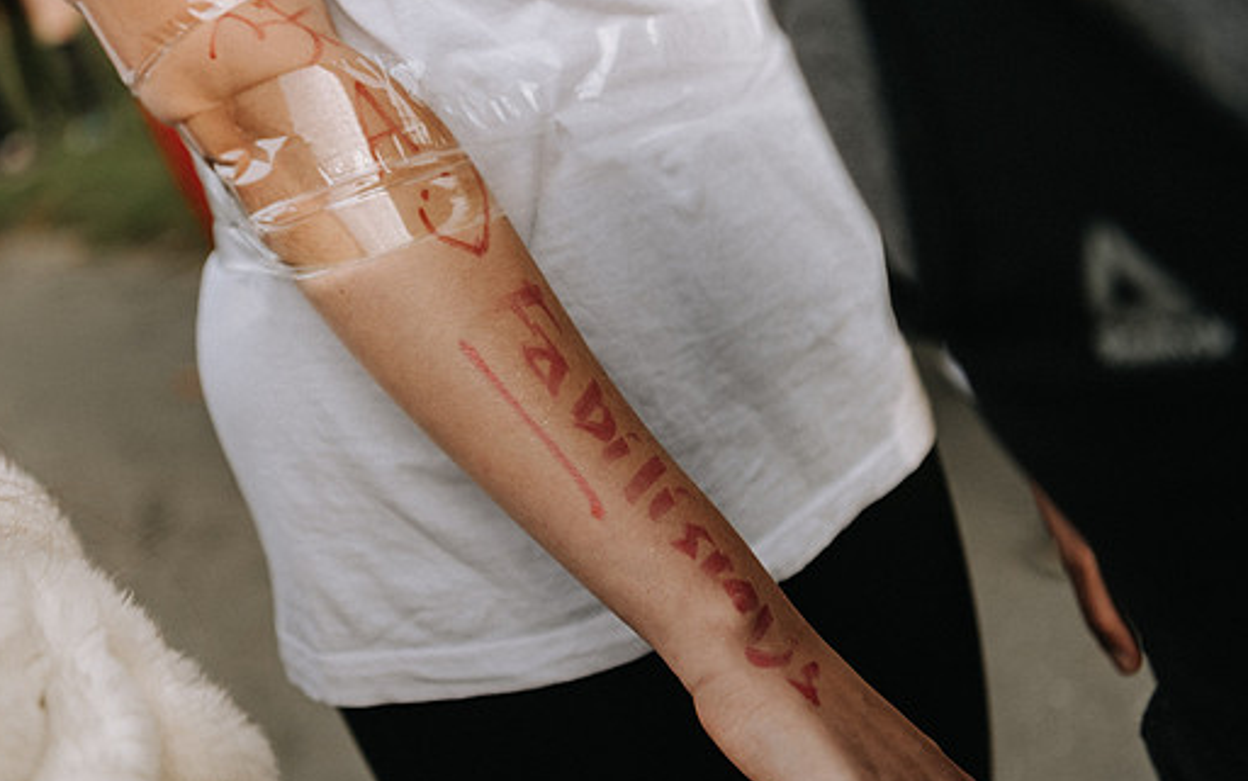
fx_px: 1803
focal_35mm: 53
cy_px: 388
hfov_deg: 38.1
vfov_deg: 24.4
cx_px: 555
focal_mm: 46
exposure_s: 1/400
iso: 110
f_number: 2.8
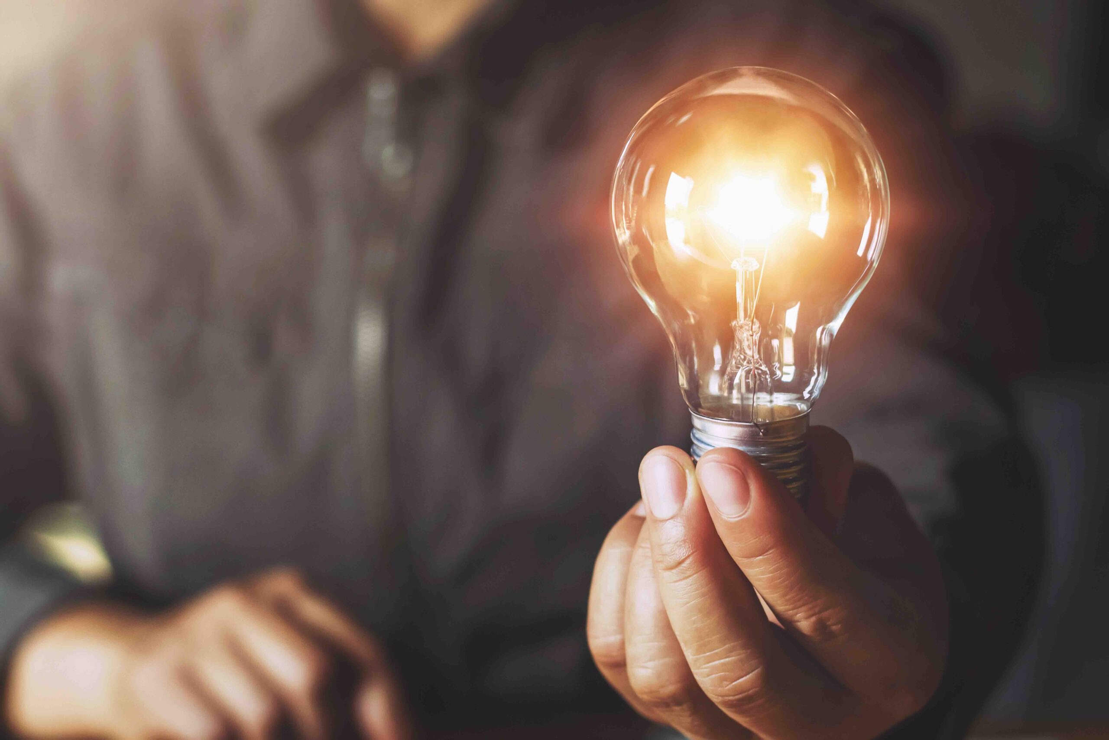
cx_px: 554
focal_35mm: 75
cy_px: 370
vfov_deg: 18.2
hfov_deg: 27.0
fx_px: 2310
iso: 400
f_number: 3.5
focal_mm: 50
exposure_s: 1/200
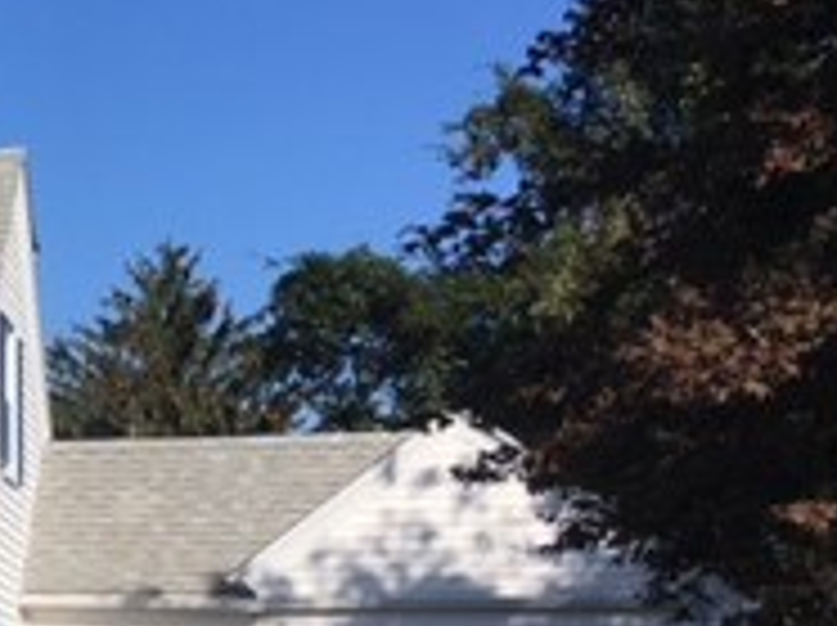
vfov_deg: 14.6
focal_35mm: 100
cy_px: 603
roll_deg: -0.1
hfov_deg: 17.4
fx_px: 2415
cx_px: -464
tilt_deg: +3.9
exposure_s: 1/2849
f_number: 2.2
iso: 25
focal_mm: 4.15
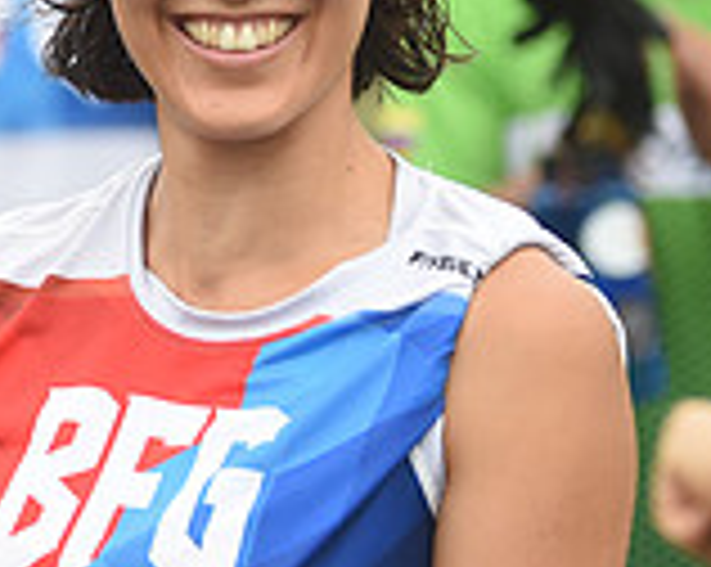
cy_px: 322
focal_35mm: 421
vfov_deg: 3.7
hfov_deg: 4.6
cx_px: 212
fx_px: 8848
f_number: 2.8
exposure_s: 1/1600
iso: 320
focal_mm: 122
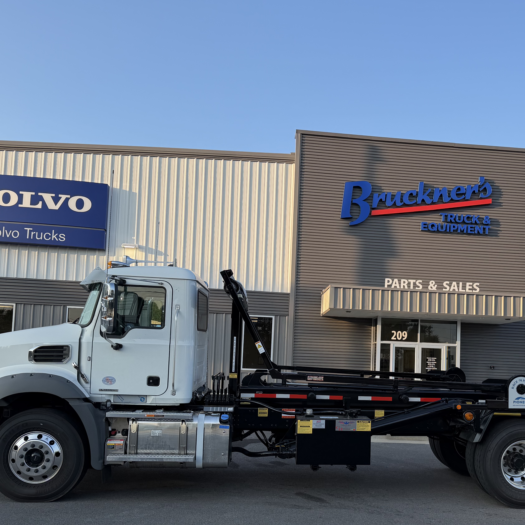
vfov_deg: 45.7
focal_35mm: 36
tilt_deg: +3.2
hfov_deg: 45.6
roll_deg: -2.1
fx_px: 618
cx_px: 335
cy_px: 328
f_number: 1.78
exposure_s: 1/1230
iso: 80
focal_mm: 6.76
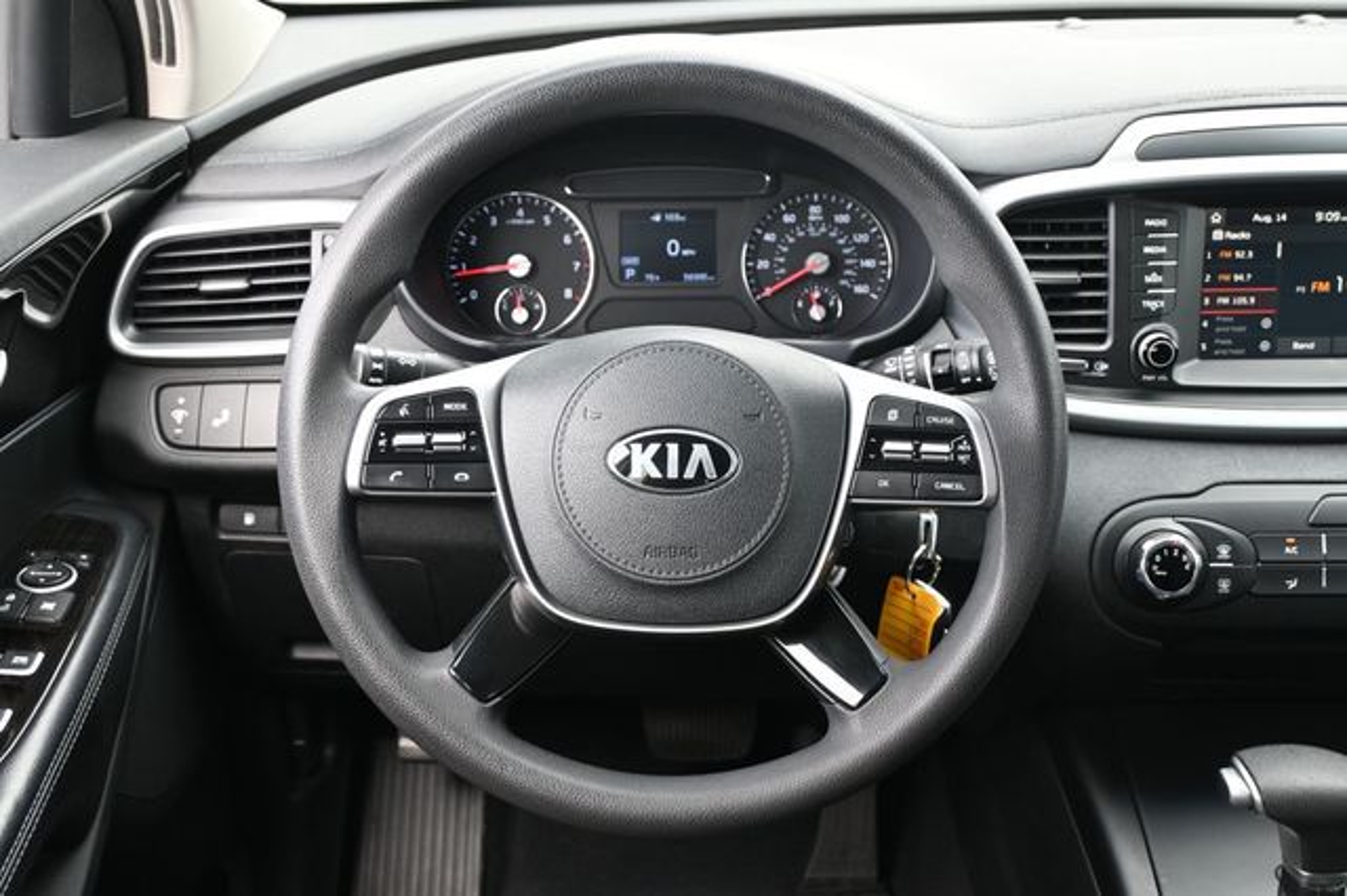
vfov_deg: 34.2
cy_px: 448
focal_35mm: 39
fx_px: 1458
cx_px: 674
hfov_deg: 49.6
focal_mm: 26
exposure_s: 1/125
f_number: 4.5
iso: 800
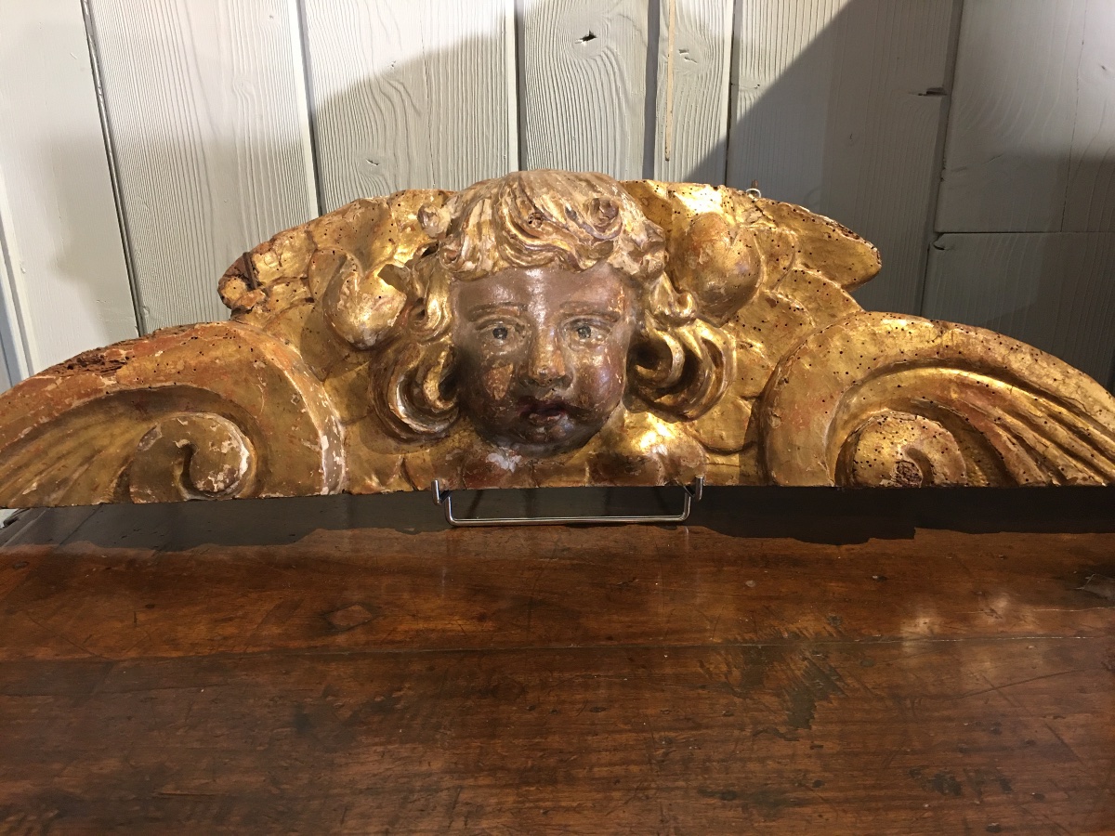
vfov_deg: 48.2
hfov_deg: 61.7
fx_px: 934
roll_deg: +0.8
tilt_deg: -18.5
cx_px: 558
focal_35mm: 29
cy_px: 418
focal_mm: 4.15
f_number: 2.2
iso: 80
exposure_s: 1/17
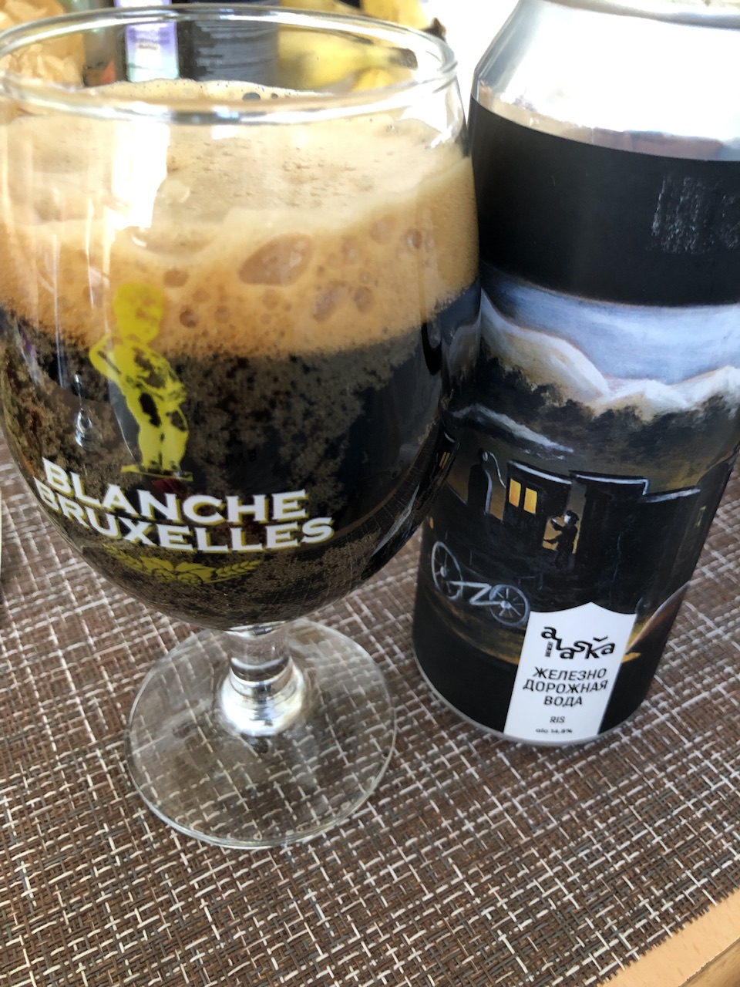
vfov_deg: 63.4
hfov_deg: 49.7
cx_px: 370
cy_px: 494
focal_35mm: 28
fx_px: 798
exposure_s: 1/15
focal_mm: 3.99
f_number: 1.8
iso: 80
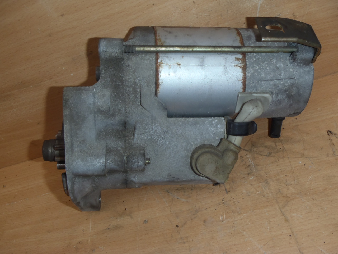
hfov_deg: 49.0
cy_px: 127
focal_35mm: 38
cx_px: 169
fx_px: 371
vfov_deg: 37.7
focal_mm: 6.83
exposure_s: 1/40
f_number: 4.6
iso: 100
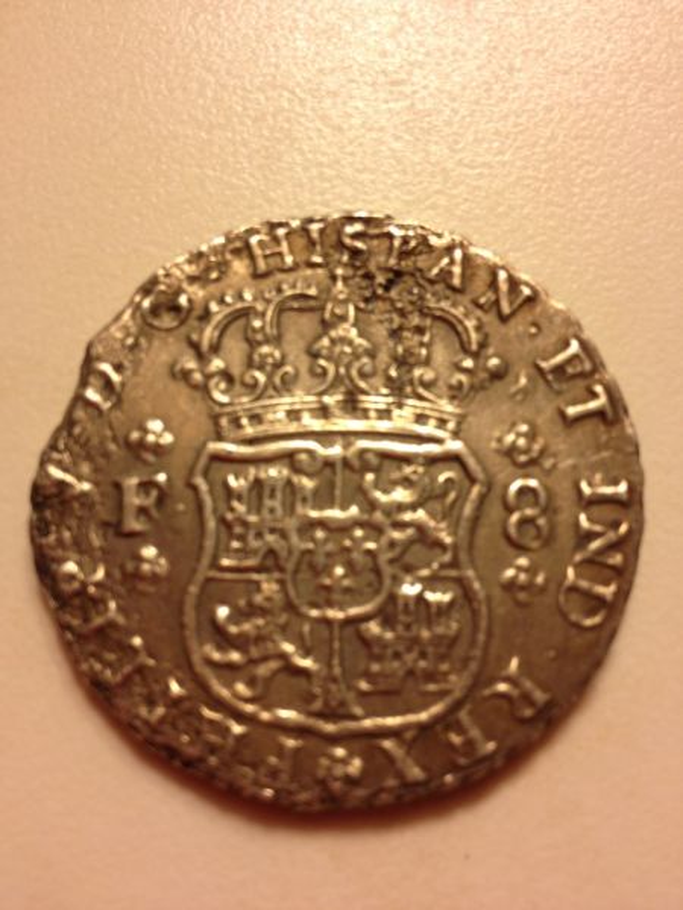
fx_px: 921
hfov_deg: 40.7
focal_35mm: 35
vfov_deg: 52.6
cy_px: 455
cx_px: 342
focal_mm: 4.28
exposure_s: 1/24
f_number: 2.4
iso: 50
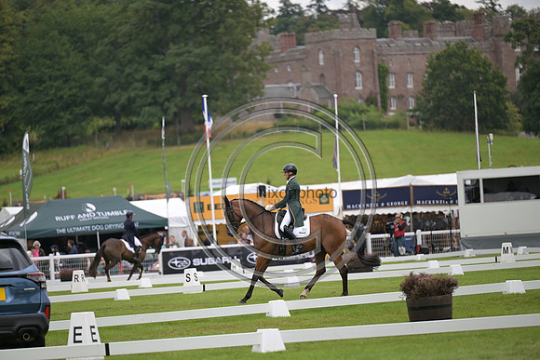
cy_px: 180
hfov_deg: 10.3
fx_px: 3001
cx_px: 270
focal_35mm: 200
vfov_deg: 6.9
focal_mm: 200
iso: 280
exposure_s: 1/1250
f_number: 3.2
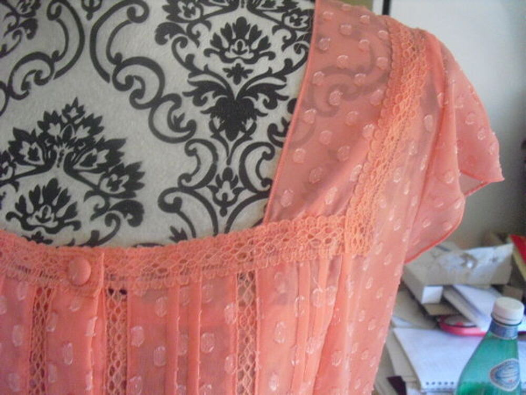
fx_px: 547
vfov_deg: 39.7
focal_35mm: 36
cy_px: 198
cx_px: 263
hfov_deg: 51.4
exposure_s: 1/25
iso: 800
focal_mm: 6.3
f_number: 3.1
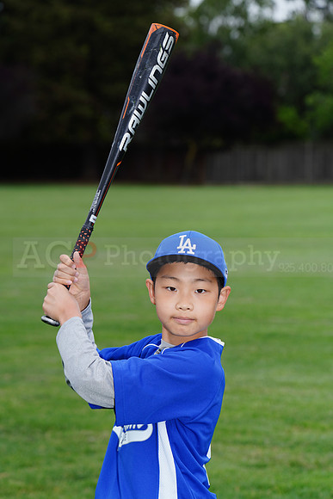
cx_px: 166
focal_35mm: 162
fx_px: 2246
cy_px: 250
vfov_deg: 12.7
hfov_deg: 8.5
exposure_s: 1/200
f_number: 8
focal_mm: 162
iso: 200
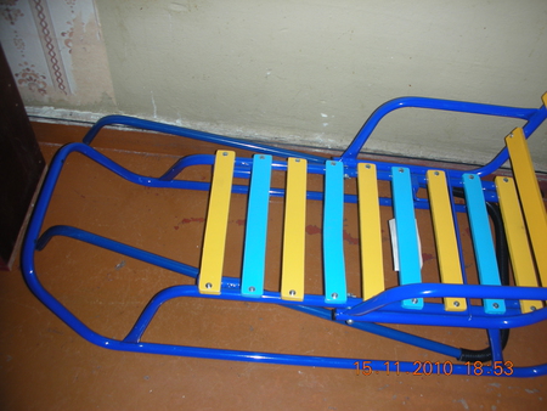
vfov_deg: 40.7
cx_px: 274
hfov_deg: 52.6
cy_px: 206
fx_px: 553
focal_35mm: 35
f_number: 3
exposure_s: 1/60.1
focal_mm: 5.8
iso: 57
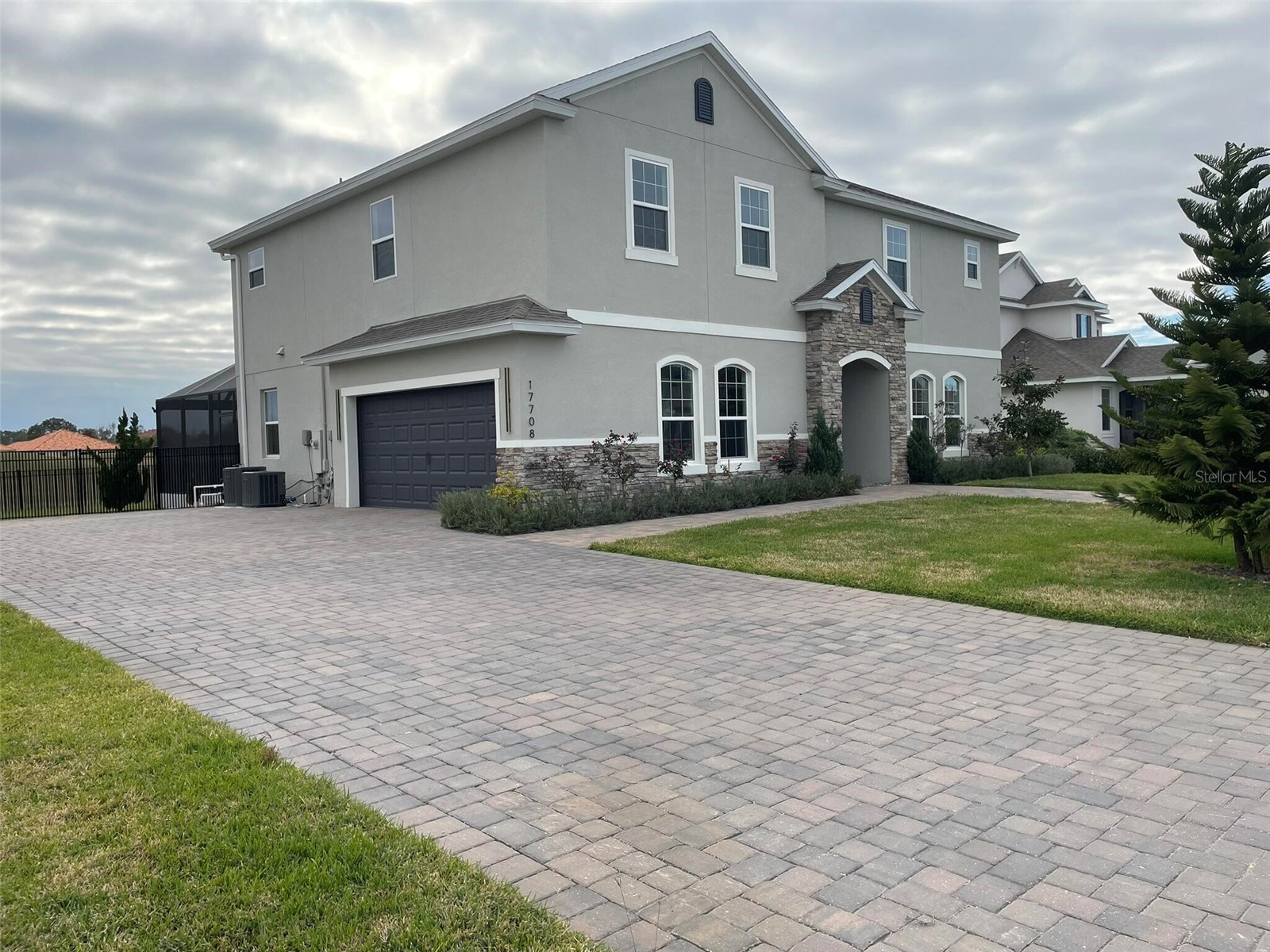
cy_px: 476
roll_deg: +2.1
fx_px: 954
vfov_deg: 53.1
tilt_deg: -1.2
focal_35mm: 26
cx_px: 635
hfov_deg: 67.3
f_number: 1.6
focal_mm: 4.2
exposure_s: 1/2817
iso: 50
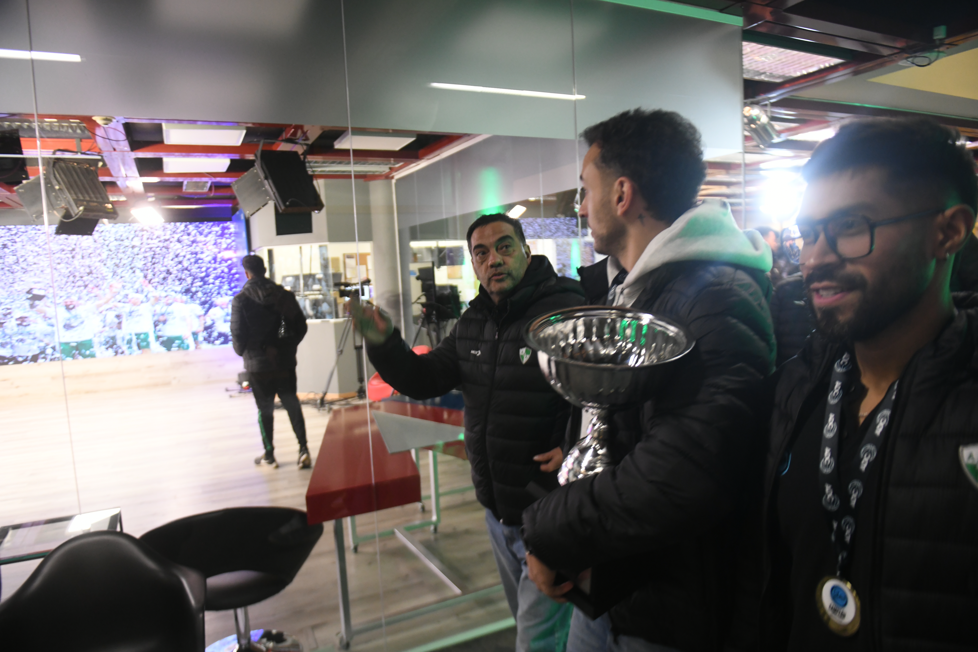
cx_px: 489
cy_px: 326
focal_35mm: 24
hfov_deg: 73.7
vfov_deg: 53.1
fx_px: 652
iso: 2000
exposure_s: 1/80
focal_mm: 24
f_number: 2.8
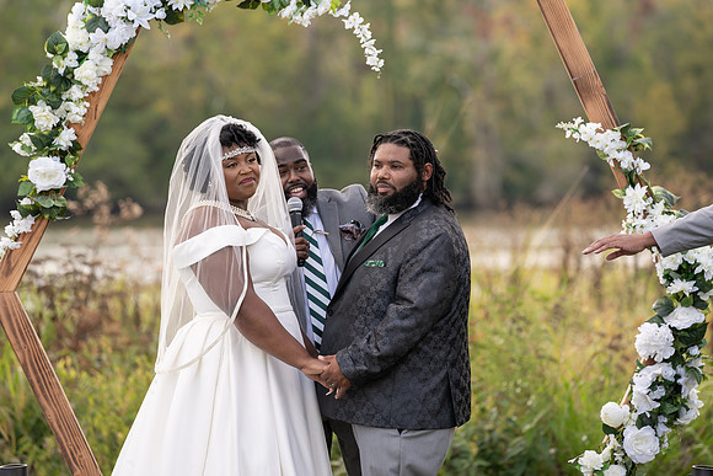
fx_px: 3744
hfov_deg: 10.9
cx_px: 356
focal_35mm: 189
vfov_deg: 7.3
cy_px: 238
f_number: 4
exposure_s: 1/160
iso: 100
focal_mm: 189
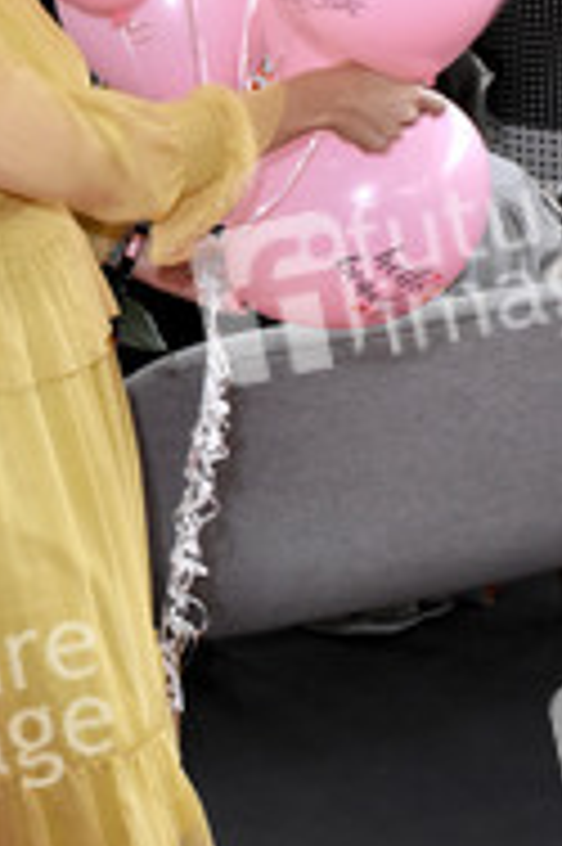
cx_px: 13
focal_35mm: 86
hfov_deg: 15.6
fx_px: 2019
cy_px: 54
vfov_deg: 22.9
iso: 3200
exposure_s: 1/160
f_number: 6.3
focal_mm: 27
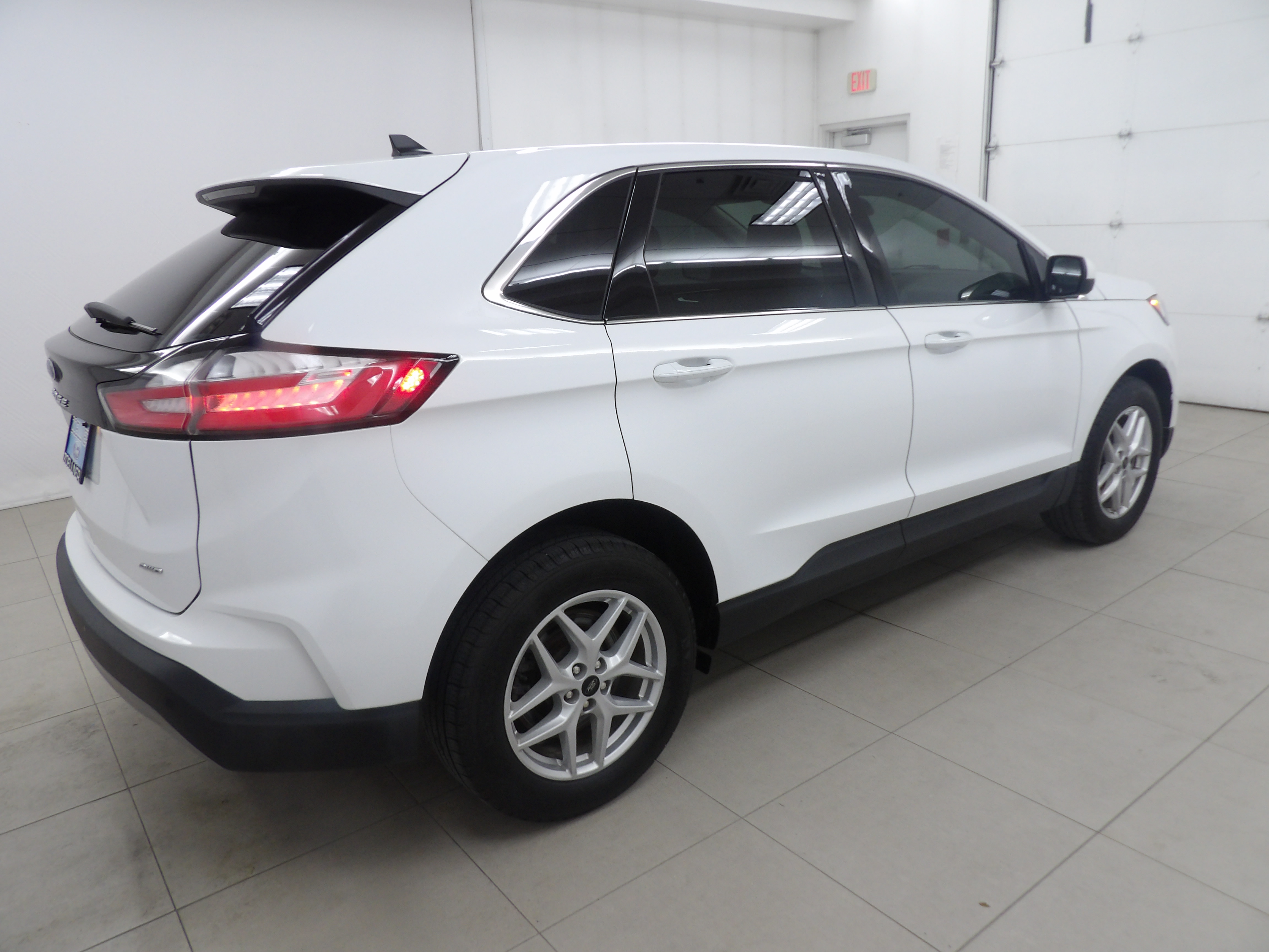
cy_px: 476
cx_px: 634
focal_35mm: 24
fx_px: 880
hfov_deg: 71.6
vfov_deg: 56.8
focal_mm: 4.3
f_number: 3.2
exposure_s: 1/33
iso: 137
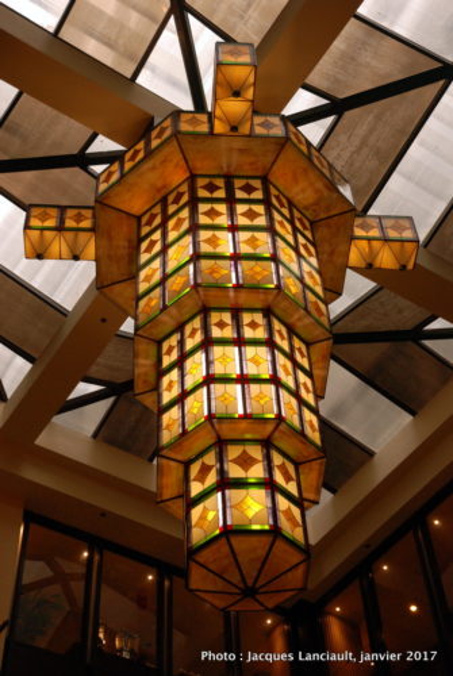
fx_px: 1072
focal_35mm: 57
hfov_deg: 23.9
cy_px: 338
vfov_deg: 35.0
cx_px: 226
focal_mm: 38
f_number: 5.6
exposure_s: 1/125
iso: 800
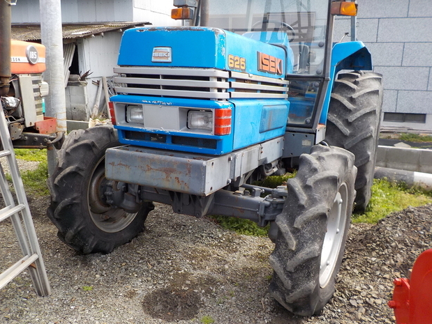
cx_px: 211
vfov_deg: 45.5
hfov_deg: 58.3
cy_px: 158
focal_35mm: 31
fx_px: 387
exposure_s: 1/250
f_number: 3.3
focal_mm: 4.1
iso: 125
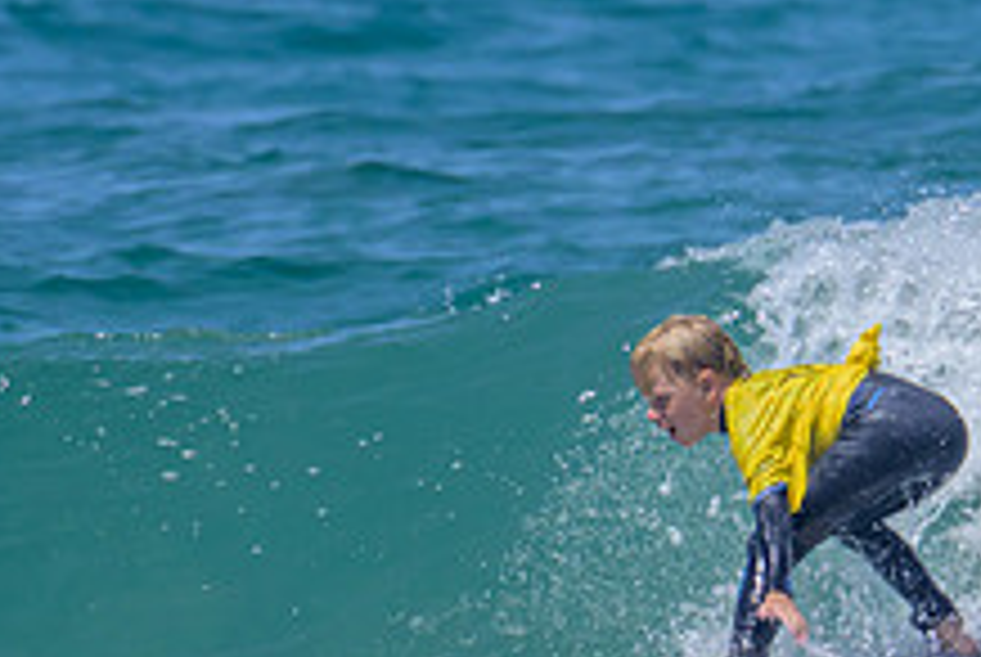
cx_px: 926
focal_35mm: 2646
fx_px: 72200
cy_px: 608
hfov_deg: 0.8
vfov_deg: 0.5
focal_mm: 800
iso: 900
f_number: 11
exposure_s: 1/2000
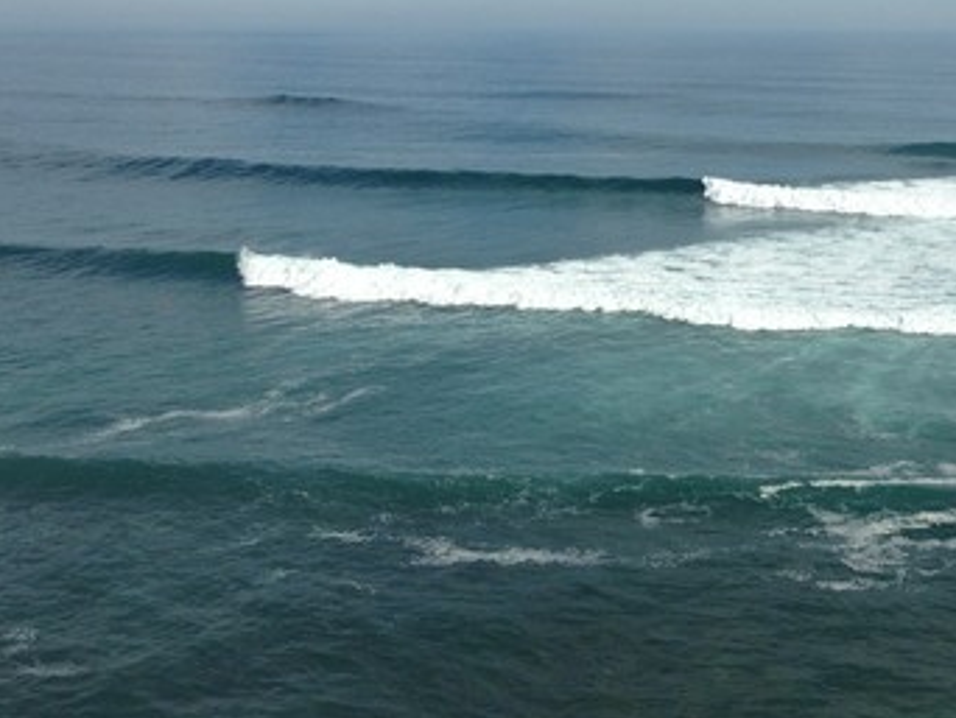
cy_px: 274
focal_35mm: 53
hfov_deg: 35.6
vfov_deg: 27.5
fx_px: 1465
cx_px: 672
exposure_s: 1/2262
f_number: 2.4
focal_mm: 4.13
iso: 50
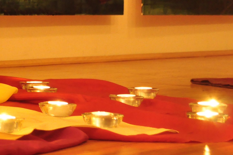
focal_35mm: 155
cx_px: -95
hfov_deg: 12.7
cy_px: 13
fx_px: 1005
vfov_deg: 8.8
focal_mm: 35
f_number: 5
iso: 2000
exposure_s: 1/4
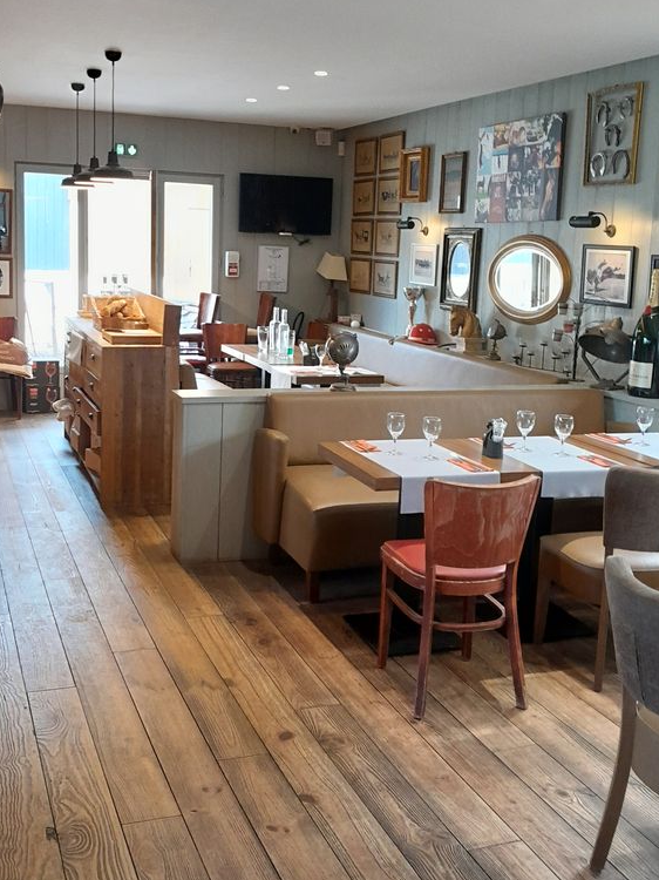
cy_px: 387
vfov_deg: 50.0
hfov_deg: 38.6
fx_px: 940
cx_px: 294
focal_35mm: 37
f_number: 1.8
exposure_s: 1/50
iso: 200
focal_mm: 4
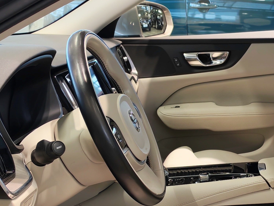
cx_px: 214
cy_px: 178
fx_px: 673
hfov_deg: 22.7
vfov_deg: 17.2
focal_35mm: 85
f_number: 1.9
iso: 247
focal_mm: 6.12
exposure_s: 1/100
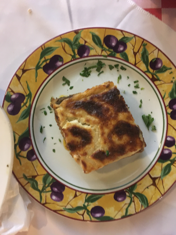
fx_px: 197
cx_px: 88
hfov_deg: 48.2
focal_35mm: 29
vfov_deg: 61.7
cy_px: 118
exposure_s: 1/17
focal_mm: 4.15
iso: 500
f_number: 2.2
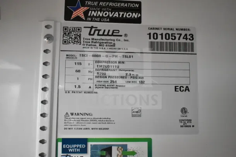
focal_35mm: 42
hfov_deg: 46.4
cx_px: 118
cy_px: 78
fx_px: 275
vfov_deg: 31.9
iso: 6400
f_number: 4.5
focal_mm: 28
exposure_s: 1/80
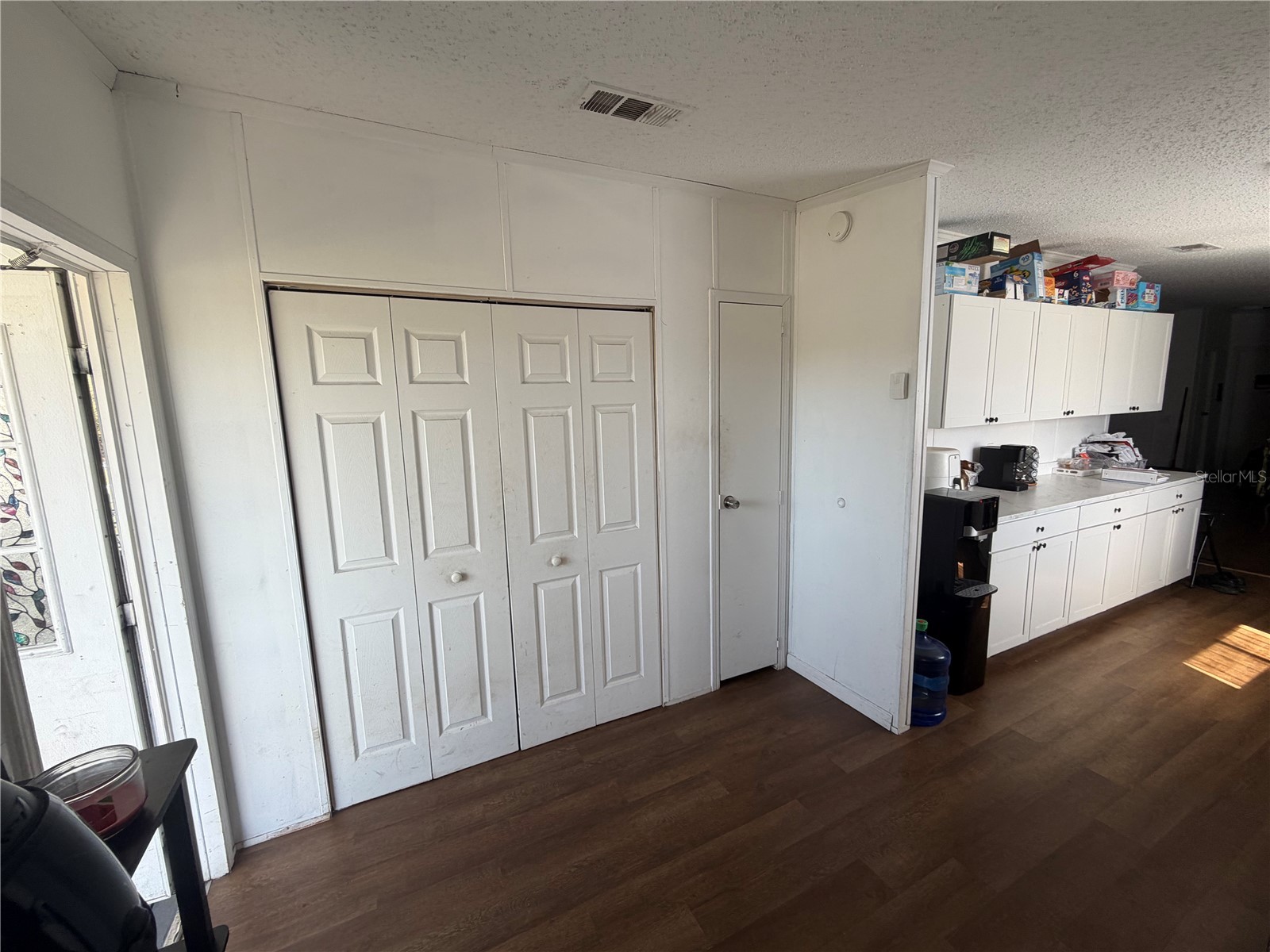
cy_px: 476
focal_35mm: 14
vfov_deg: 85.7
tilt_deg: -8.7
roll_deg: +2.4
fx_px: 514
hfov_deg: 102.1
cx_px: 635
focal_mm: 2.22
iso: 50
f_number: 2.2
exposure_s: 1/121
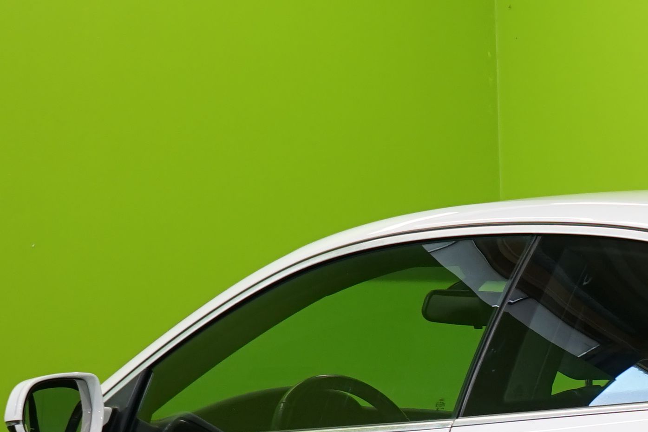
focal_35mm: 129
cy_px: 639
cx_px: 858
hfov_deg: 15.1
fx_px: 2322
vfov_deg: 10.3
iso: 400
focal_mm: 30
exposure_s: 1/40
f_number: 6.3
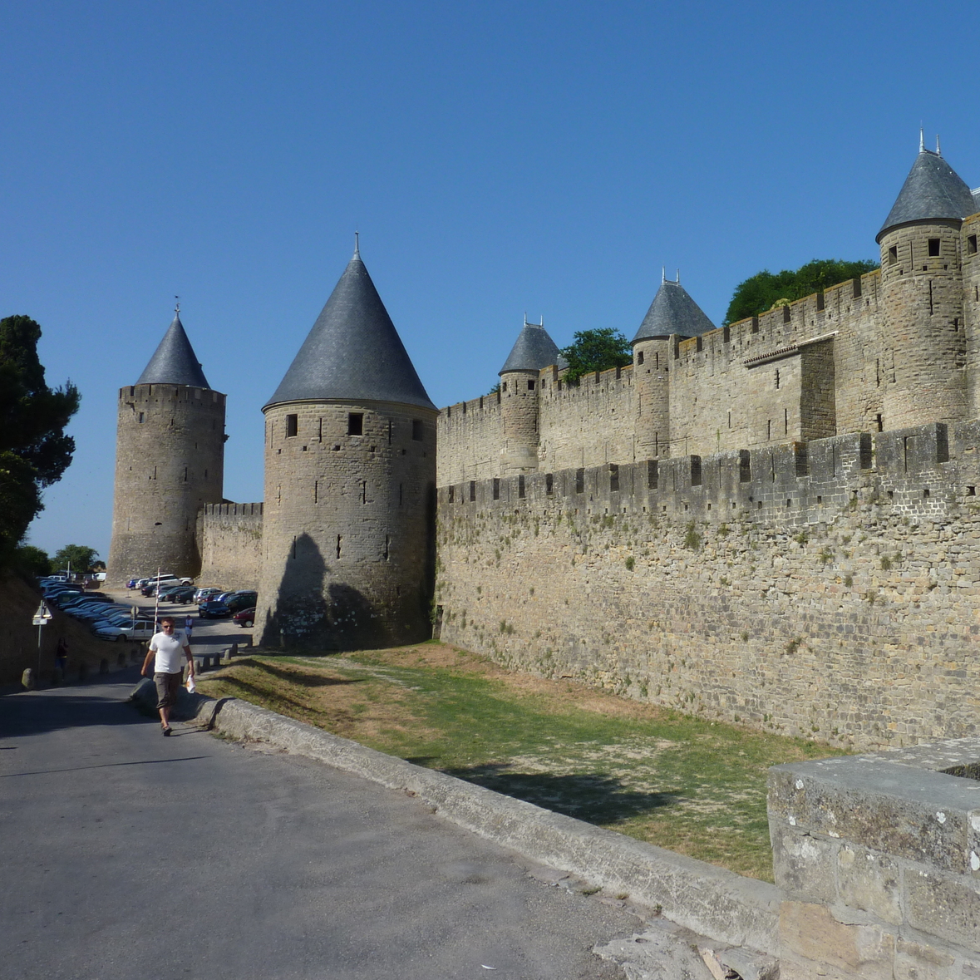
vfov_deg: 54.0
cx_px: 662
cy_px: 486
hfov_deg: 52.9
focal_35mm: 30
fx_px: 961
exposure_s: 1/400
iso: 80
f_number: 5.6
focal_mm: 4.1
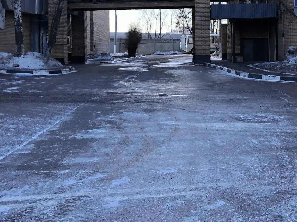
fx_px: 506
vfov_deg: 24.3
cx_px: 233
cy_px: 32
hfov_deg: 31.9
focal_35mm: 59
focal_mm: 4
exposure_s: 1/376
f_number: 1.8
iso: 20
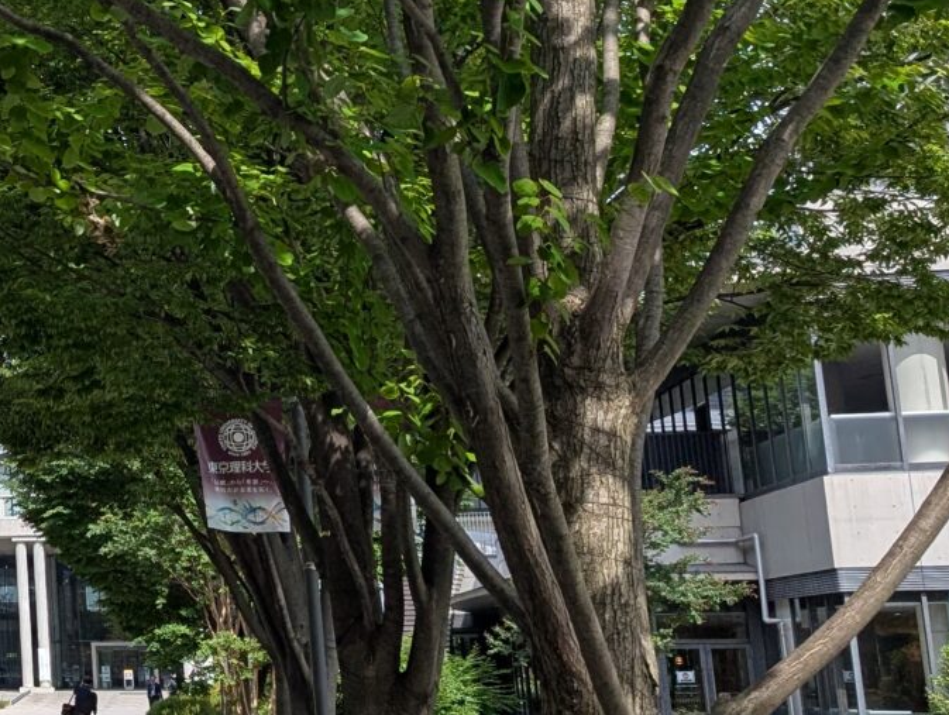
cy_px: 226
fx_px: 2005
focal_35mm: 73
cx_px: -440
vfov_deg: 20.1
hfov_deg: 22.3
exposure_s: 1/756
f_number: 1.68
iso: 20
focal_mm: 6.9
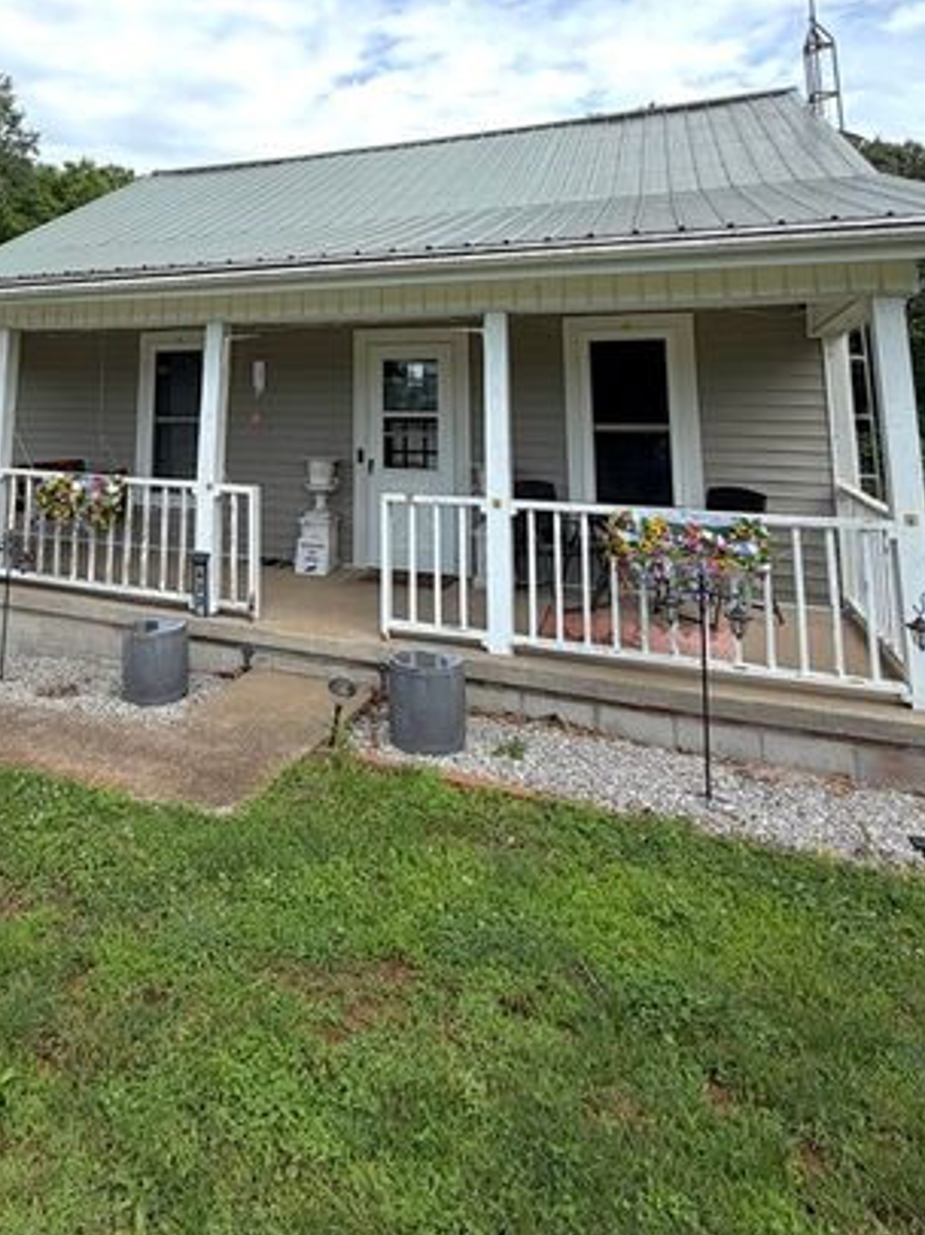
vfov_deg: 69.0
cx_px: 310
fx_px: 820
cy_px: 306
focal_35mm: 23
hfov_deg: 57.6
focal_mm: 2.22
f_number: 2.2
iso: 20
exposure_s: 1/1339
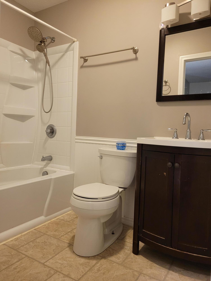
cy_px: 140
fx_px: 211
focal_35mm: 26
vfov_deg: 67.3
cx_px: 106
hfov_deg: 53.1
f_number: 1.8
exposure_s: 1/39
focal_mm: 5.4
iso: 400
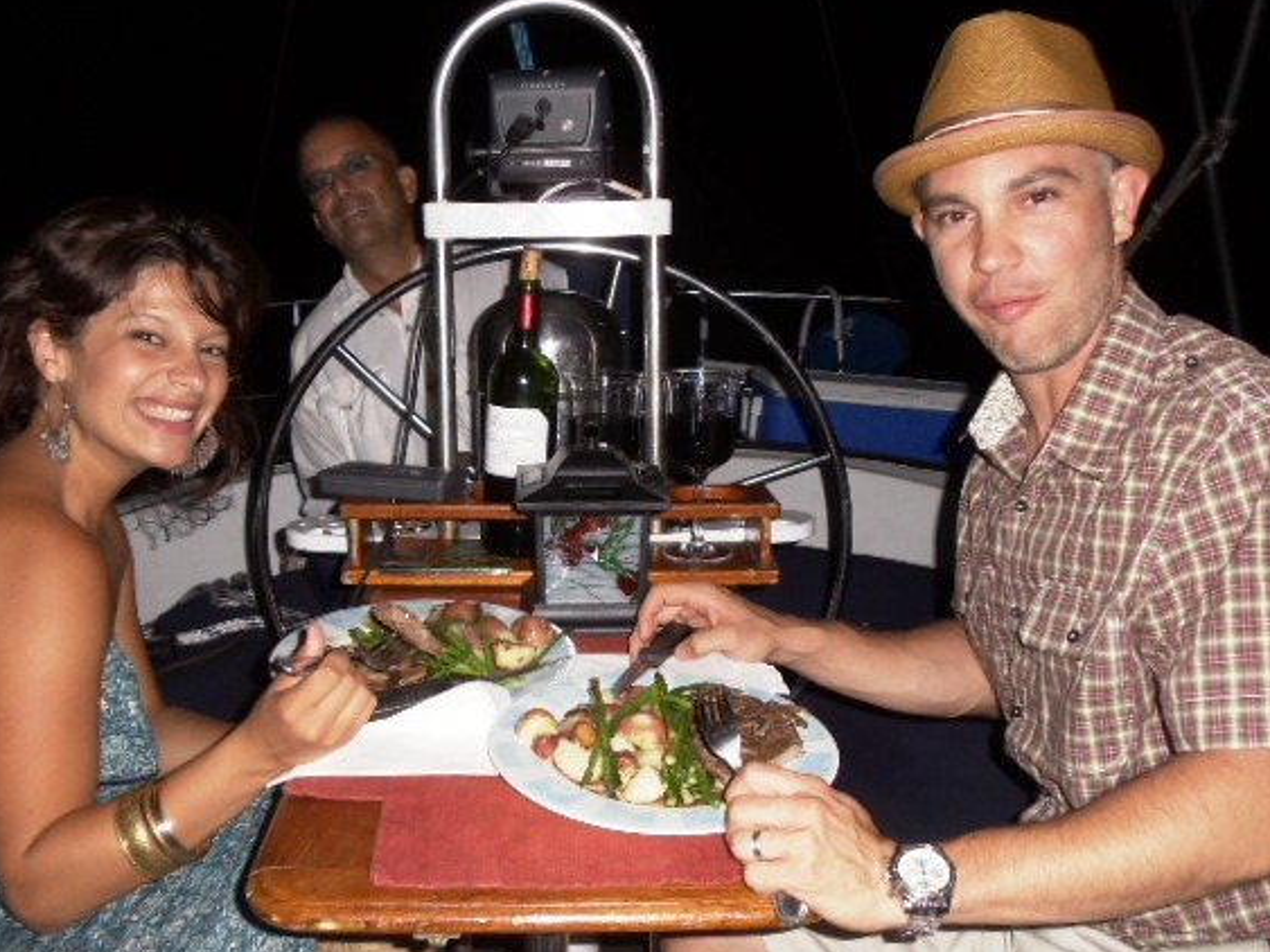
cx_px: 602
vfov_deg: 29.1
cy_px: 476
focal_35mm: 50
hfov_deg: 38.2
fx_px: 1834
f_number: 3.5
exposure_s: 1/30
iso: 100
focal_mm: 6
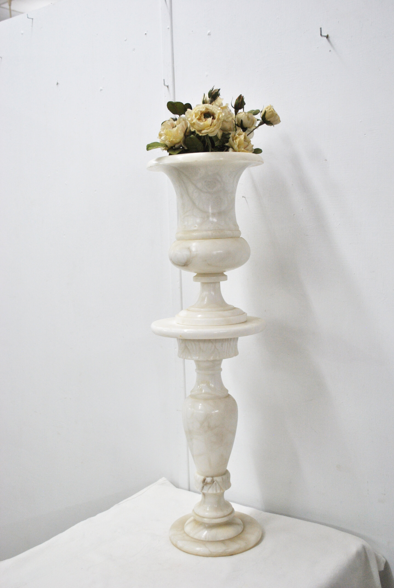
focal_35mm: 39
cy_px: 294
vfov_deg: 49.5
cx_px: 197
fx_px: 638
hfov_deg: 34.3
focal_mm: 26
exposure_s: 1/80
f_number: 4.2
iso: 400
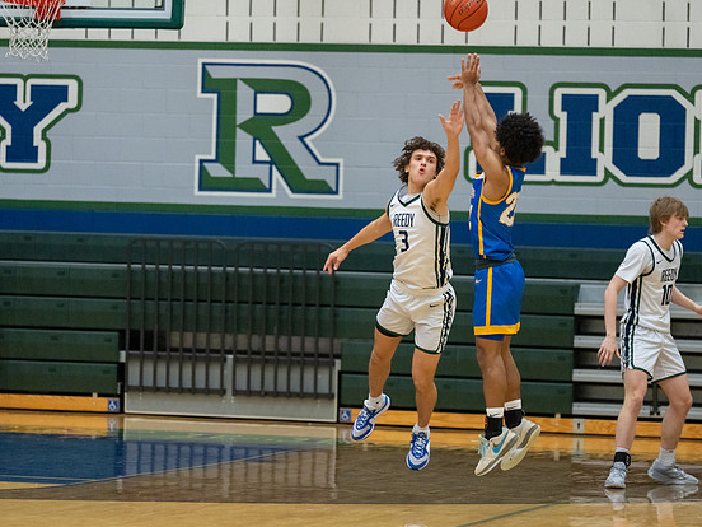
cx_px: 307
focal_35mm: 196
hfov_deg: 10.1
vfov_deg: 7.6
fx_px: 3975
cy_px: 281
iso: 5000
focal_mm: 167
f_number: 2.8
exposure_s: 1/1000
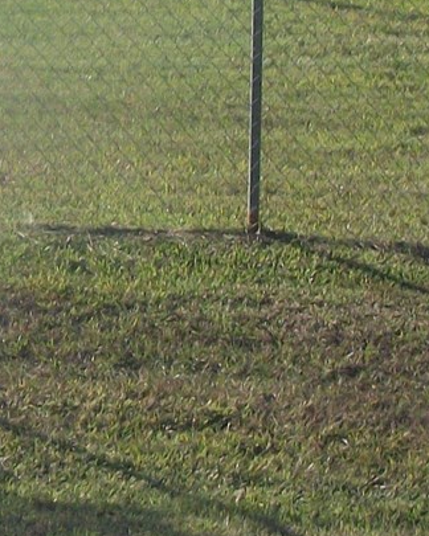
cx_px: -156
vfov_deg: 12.0
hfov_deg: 9.6
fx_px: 2508
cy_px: -82
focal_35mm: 158
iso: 80
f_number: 8.8
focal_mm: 5.7
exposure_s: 1/160
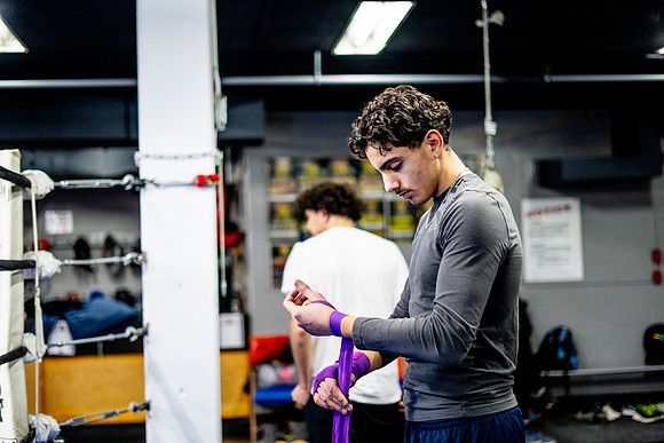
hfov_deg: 39.6
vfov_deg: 27.0
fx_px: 922
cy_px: 222
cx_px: 332
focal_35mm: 50
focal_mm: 50
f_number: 1.8
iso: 2500
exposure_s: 1/500
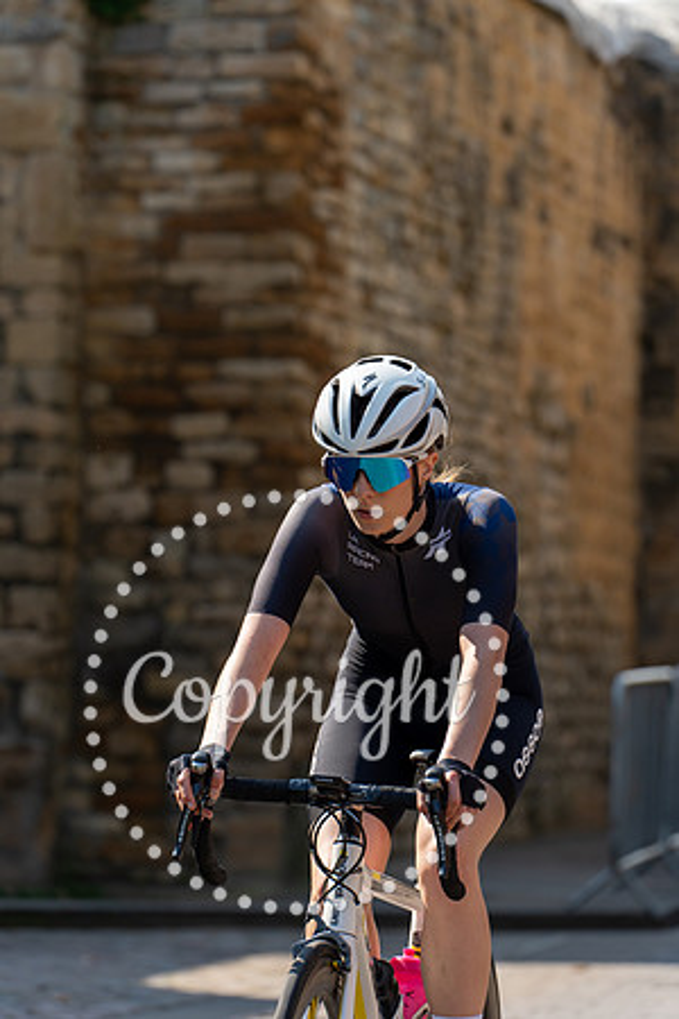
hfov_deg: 8.6
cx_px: 340
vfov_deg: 12.8
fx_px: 4526
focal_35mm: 160
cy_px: 510
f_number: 4.5
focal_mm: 160
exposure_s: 1/1000
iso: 200
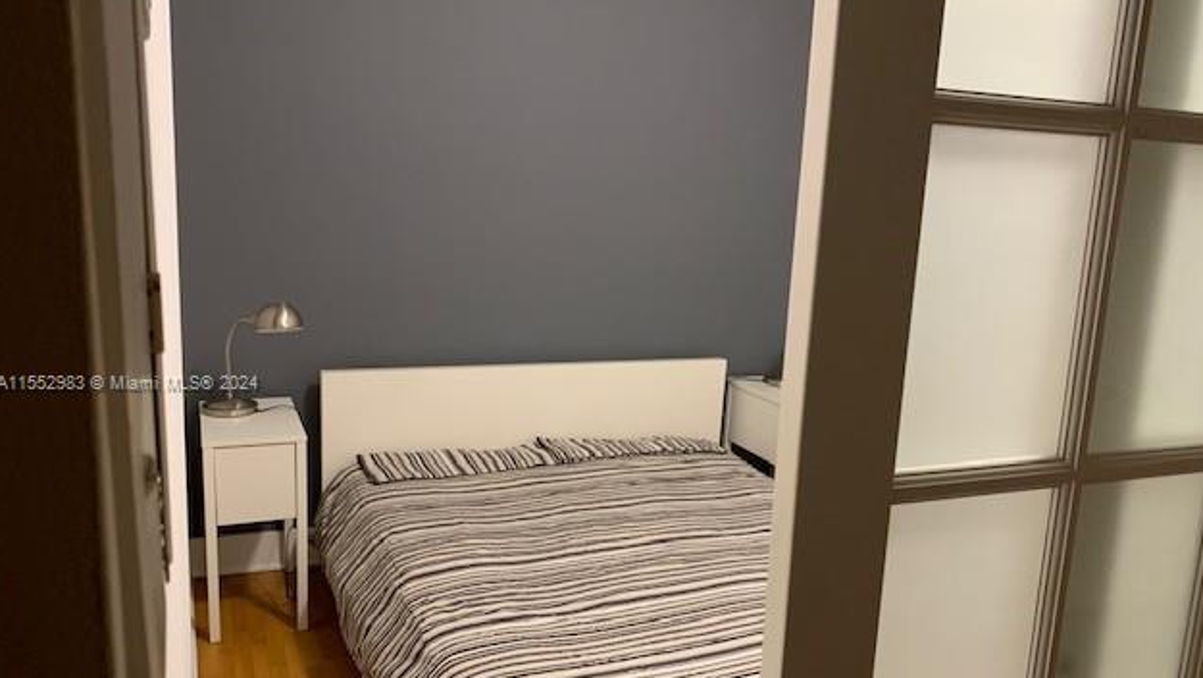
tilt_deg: -11.9
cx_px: 608
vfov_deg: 40.1
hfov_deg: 66.0
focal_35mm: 29
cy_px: 385
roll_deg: -2.2
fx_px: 925
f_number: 1.8
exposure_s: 1/40
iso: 320
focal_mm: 4.25
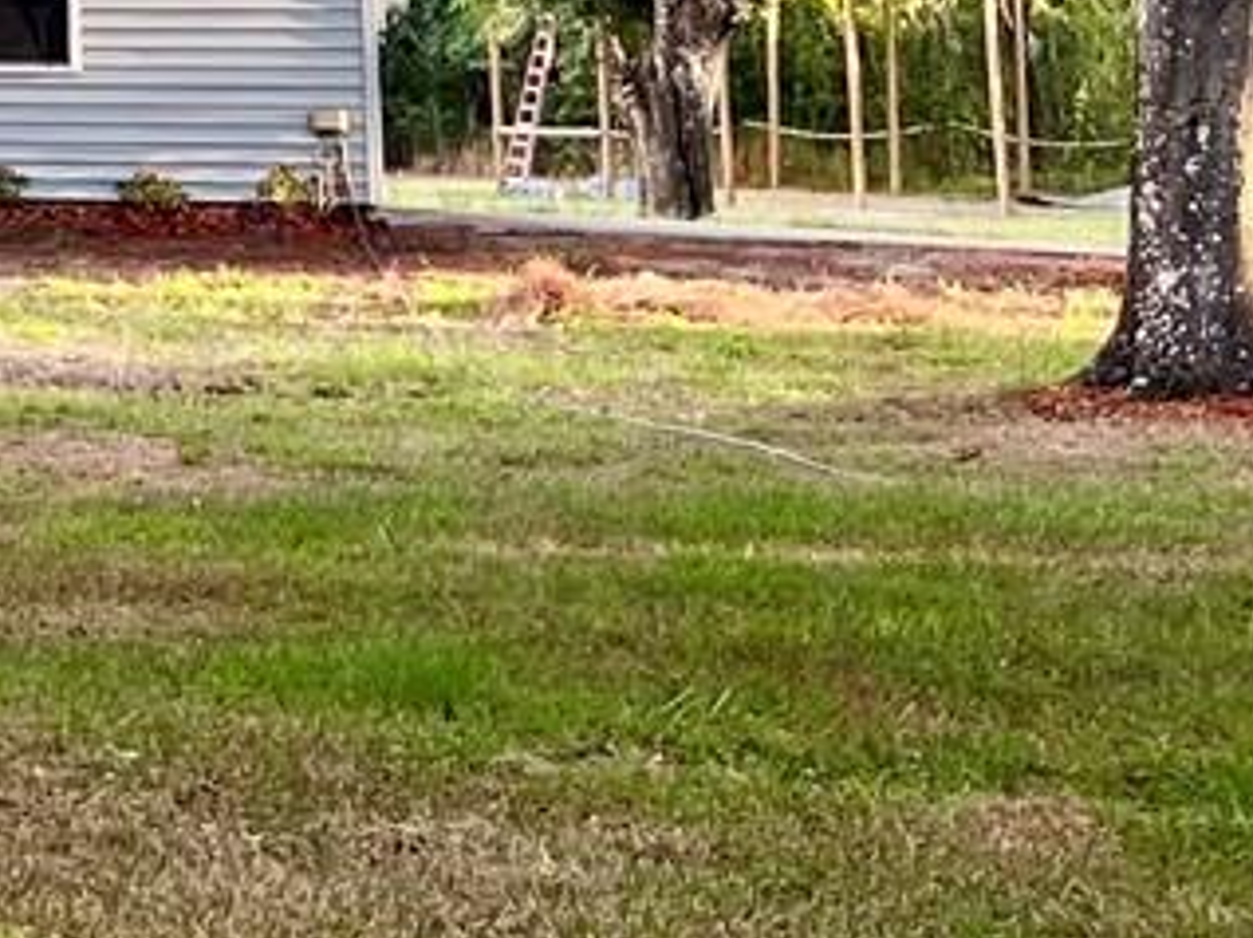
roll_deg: -0.4
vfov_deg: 10.9
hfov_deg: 12.9
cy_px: -434
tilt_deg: +5.8
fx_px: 4738
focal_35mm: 131
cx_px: -1332
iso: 50
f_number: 1.5
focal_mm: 5.7
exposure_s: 1/121
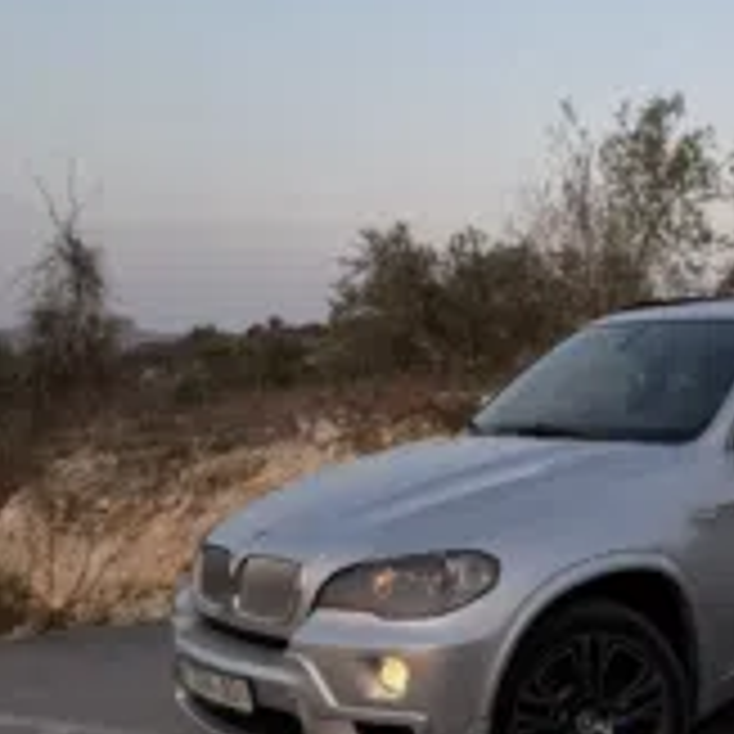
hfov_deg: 31.2
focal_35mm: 52
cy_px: 212
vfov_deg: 32.3
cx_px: 671
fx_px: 1247
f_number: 1.78
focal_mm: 6.76
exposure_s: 1/888
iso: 80
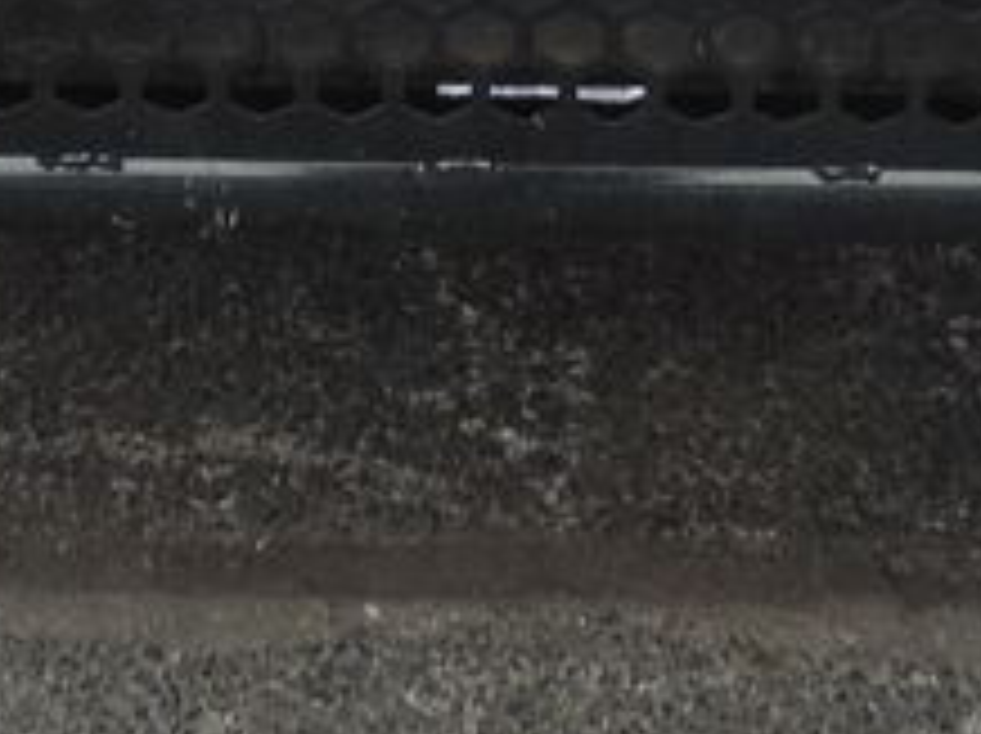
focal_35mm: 141
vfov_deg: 9.4
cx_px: 652
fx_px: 3991
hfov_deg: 14.0
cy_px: -982
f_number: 3
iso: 80
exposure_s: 1/320
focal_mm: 4.3
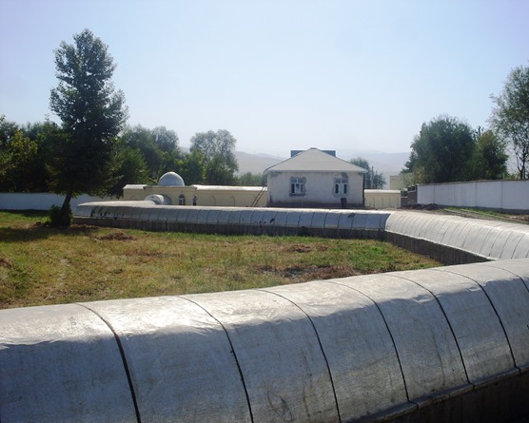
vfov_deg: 37.3
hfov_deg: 45.8
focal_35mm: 40
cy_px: 213
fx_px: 626
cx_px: 284
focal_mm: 6.3
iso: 80
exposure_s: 1/350
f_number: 8.4
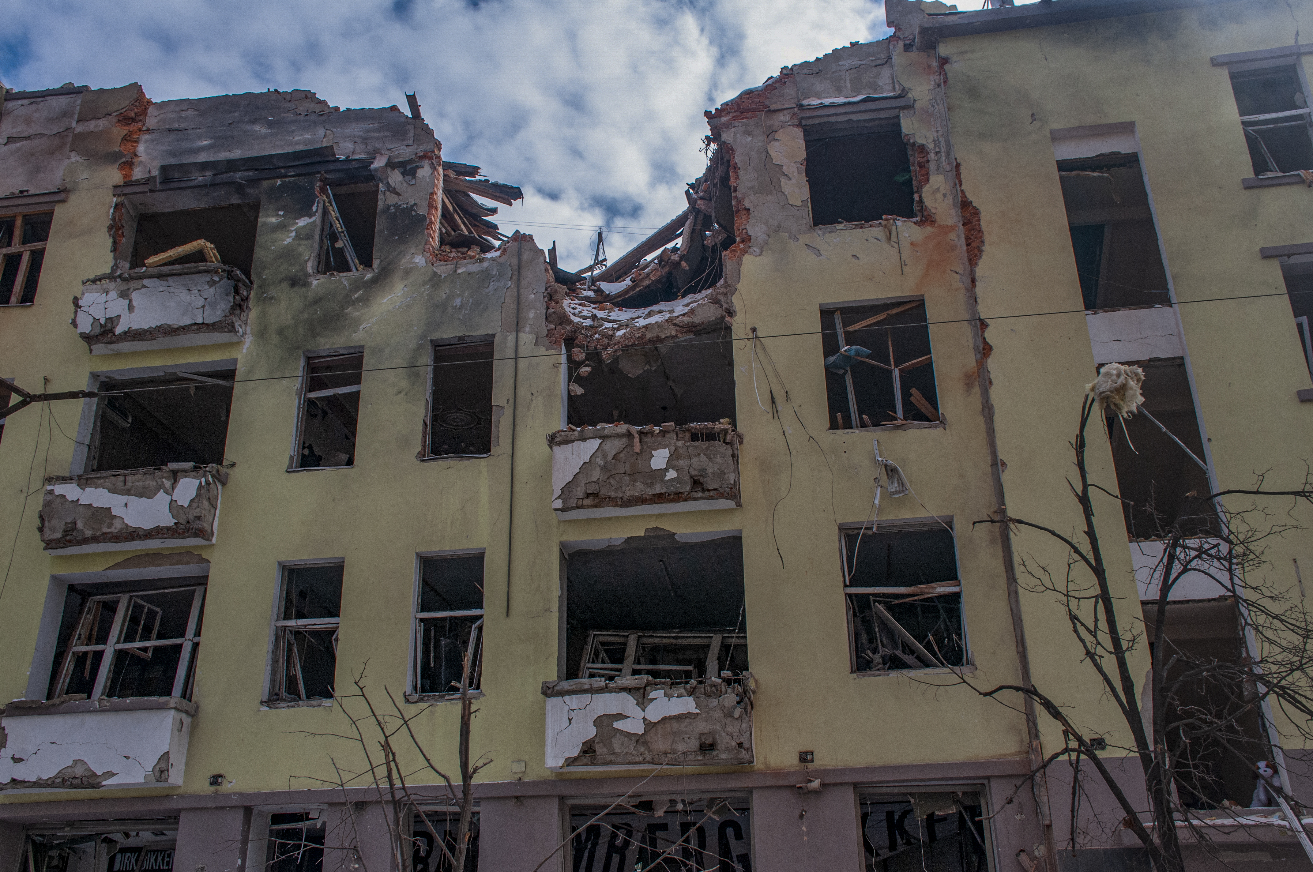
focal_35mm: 33
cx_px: 656
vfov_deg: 39.9
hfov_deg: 57.3
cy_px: 436
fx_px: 1202
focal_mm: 22
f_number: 10
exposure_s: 1/640
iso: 450
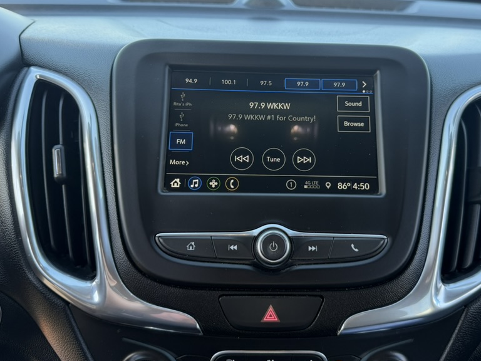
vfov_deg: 44.1
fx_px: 445
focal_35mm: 32
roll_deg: -6.0
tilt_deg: -20.1
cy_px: 159
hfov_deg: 56.5
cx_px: 280
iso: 80
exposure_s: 1/121
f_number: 1.78
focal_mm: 6.76
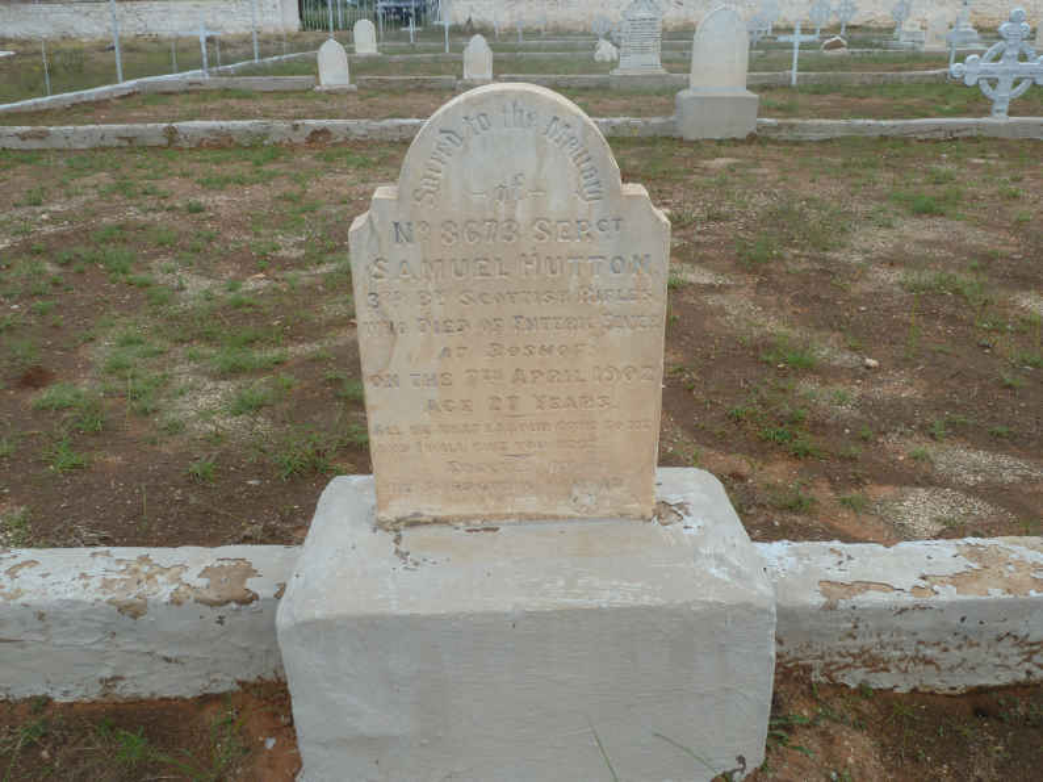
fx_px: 874
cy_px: 391
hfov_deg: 61.7
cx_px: 522
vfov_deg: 48.2
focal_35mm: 29
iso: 80
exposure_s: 1/200
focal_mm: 4.7
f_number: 6.3
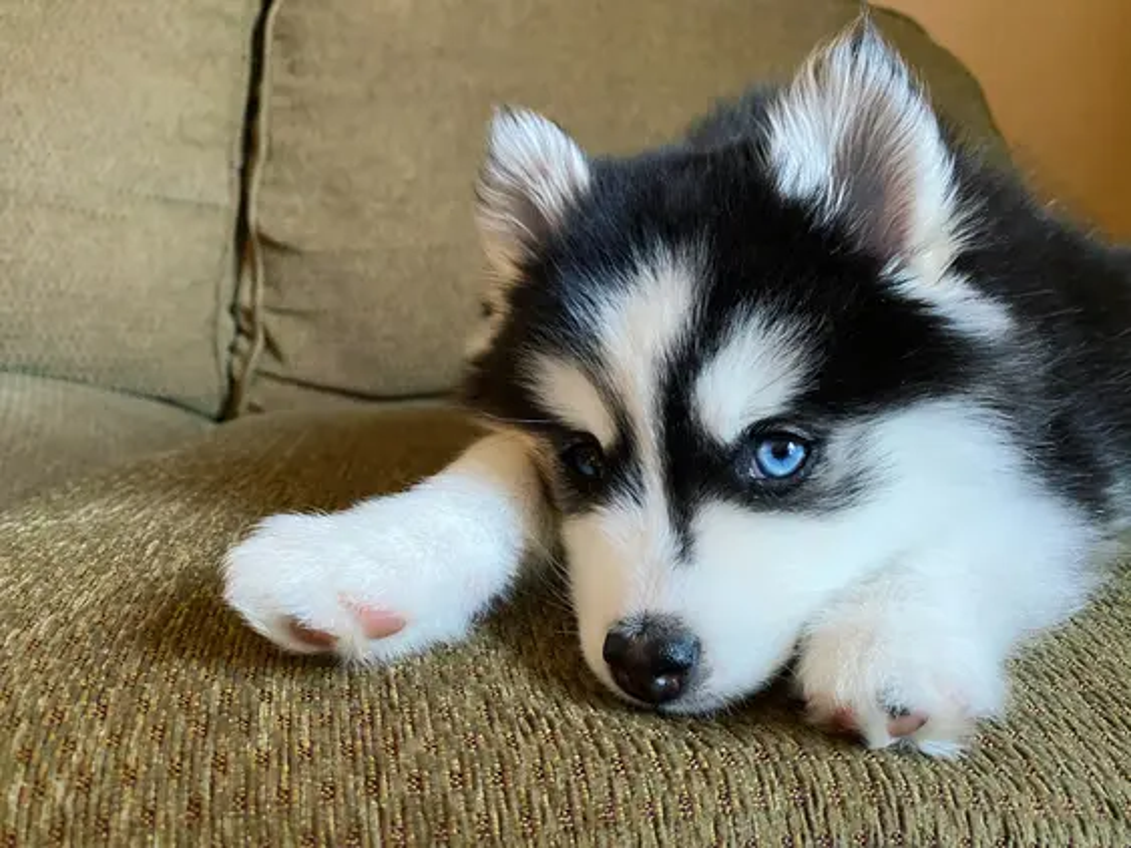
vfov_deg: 53.0
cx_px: 566
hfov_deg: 67.3
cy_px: 424
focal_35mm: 26
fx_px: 849
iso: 500
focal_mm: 4.25
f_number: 1.8
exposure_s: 1/60
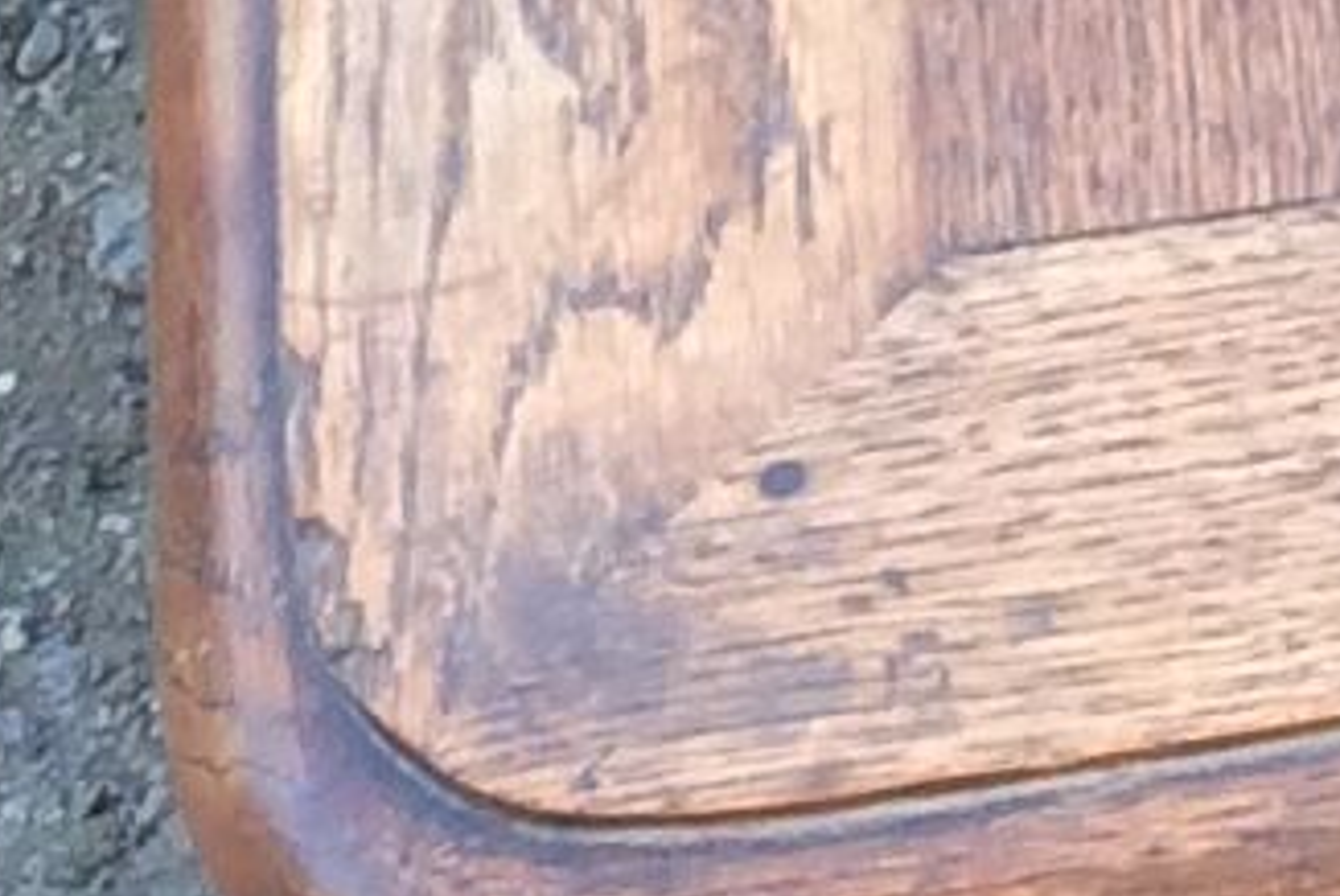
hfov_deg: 7.5
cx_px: 2701
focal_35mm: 264
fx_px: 9835
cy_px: -1554
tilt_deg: -38.1
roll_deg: -1.2
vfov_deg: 5.0
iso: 32
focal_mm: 3.3
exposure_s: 1/100
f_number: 2.4
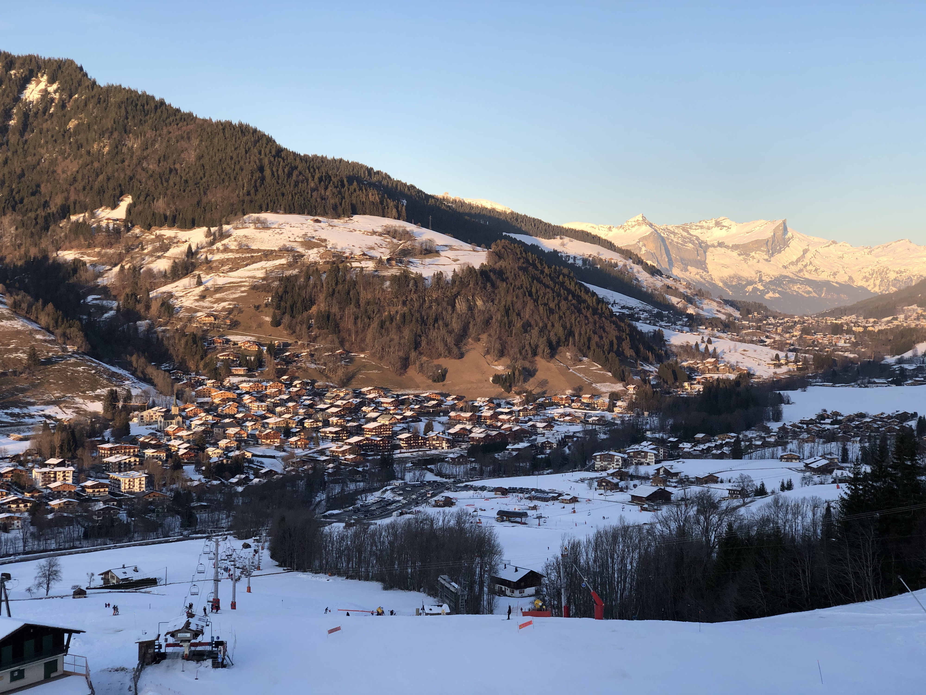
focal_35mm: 52
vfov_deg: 28.0
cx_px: 463
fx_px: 1391
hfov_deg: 36.8
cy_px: 348
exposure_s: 1/273
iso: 16
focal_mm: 6
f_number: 2.4
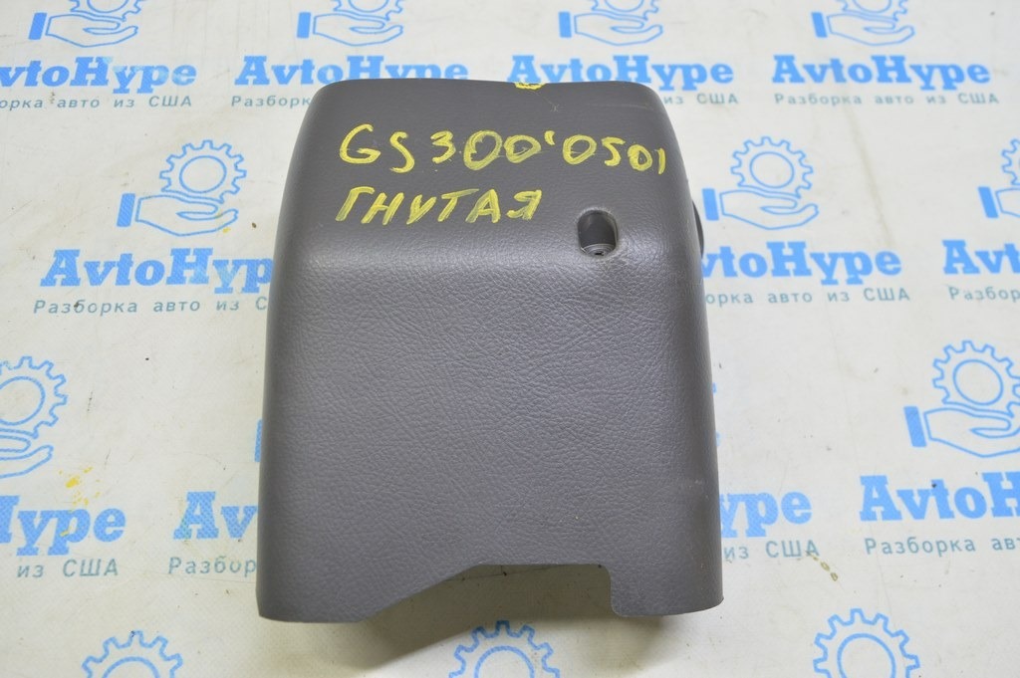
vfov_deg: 39.9
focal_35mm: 33
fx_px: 934
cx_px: 510
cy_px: 339
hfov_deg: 57.3
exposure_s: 1/15
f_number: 5.6
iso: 400
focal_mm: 22
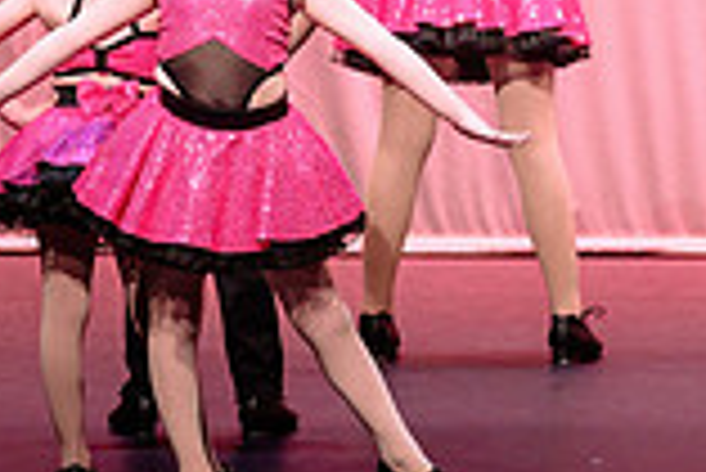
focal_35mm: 519
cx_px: 702
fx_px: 10187
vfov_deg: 2.7
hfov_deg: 4.0
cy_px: 81
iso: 1250
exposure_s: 1/400
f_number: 2.8
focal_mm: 120
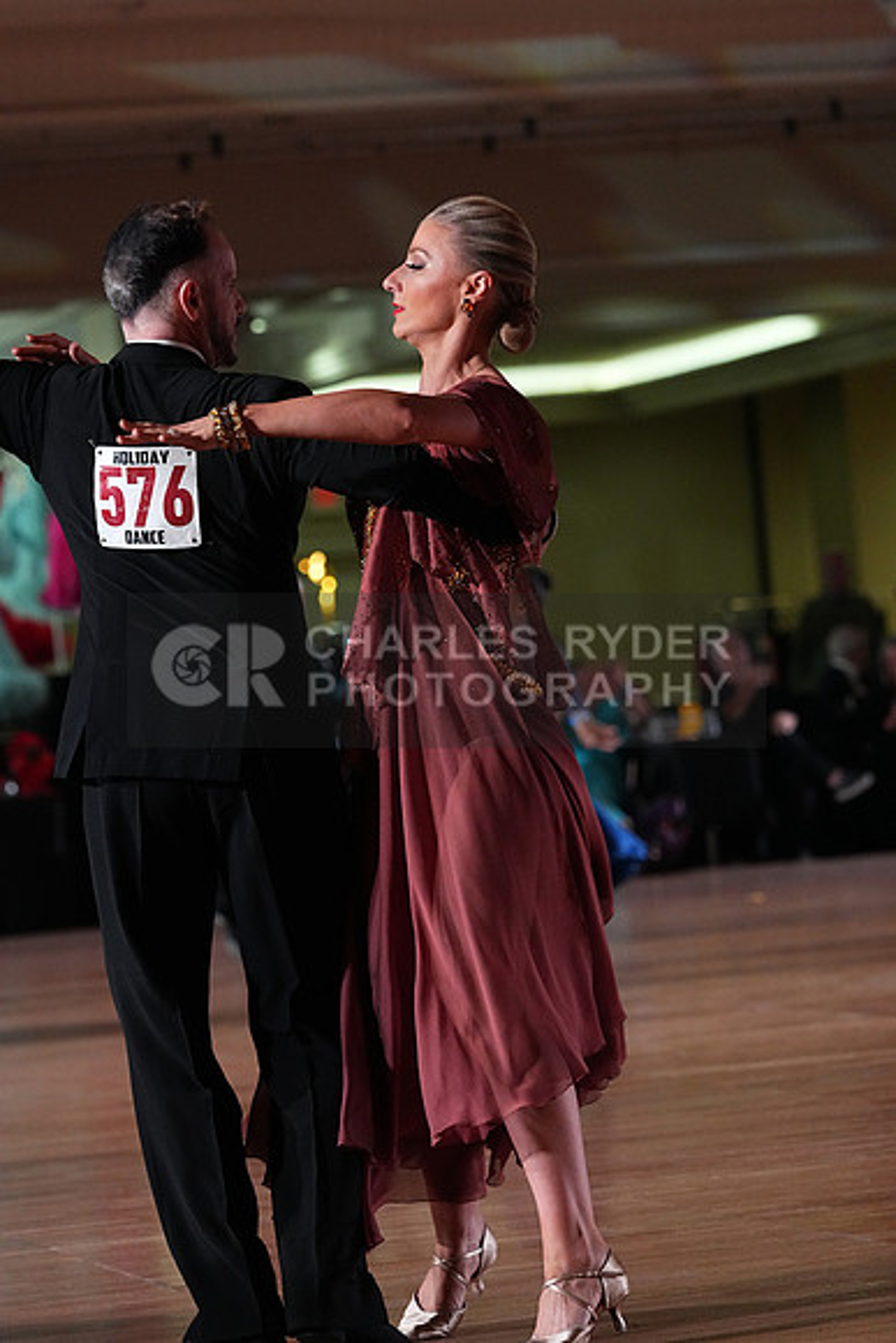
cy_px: 672
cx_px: 448
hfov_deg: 8.8
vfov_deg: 13.2
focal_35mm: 156
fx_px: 5820
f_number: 5
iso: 6400
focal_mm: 156
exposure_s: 1/400
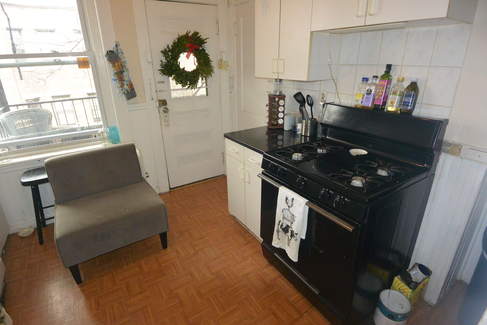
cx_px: 244
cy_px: 162
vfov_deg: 67.4
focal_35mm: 18
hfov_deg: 90.0
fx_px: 243
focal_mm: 6.7
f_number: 3.5
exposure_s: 1/125
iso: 560
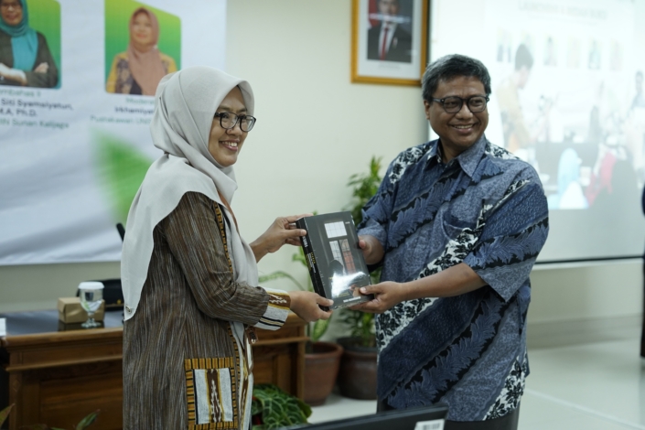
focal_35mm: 50
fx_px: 896
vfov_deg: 27.0
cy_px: 215
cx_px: 322
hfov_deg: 39.6
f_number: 2.8
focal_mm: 50
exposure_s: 1/160
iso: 1600
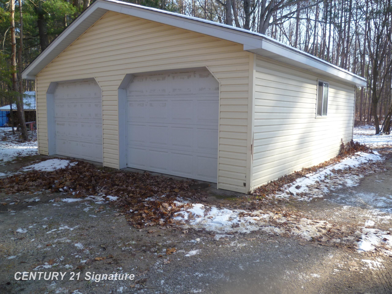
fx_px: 317
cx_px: 196
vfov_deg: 49.7
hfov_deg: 63.4
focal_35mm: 28
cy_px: 147
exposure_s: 1/200
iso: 80
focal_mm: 5
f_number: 2.8
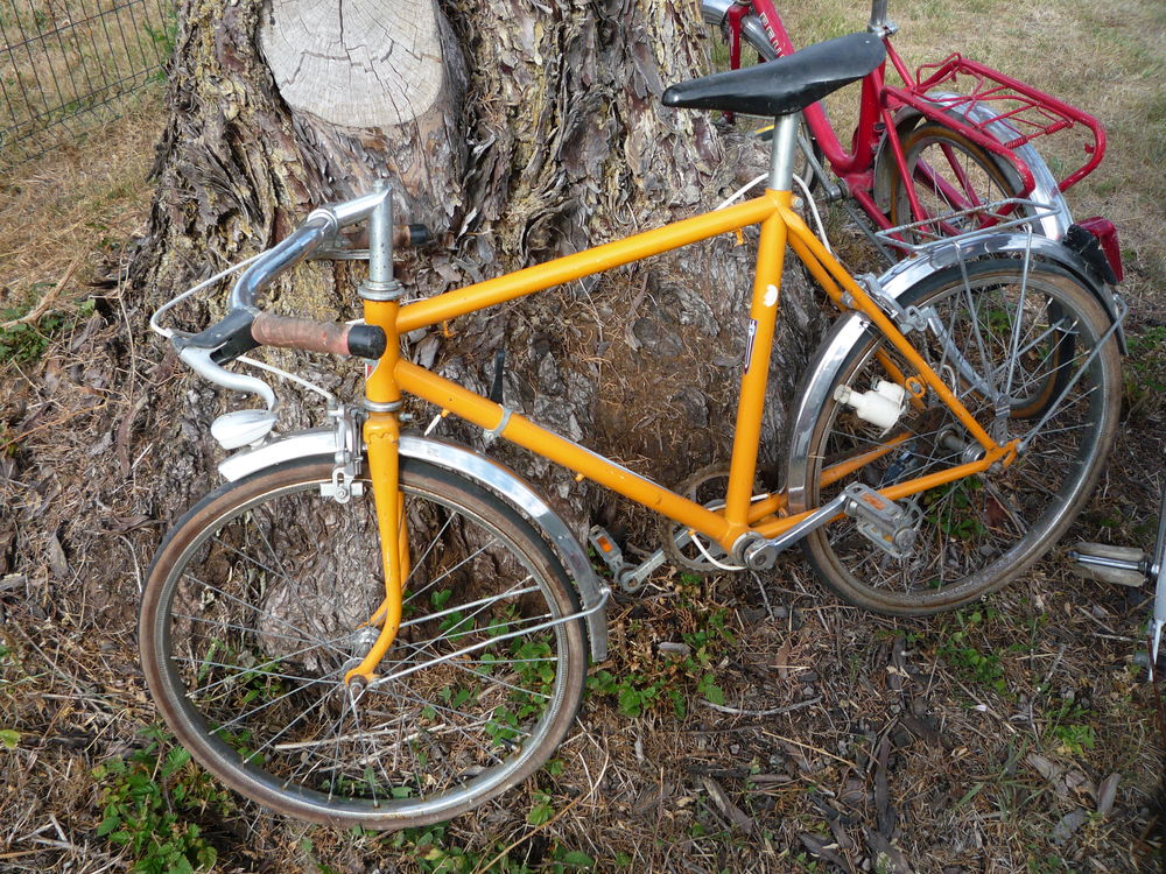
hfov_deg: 60.0
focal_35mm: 30
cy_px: 437
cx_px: 583
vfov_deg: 46.8
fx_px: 1011
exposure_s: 1/200
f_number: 4
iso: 100
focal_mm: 5.2
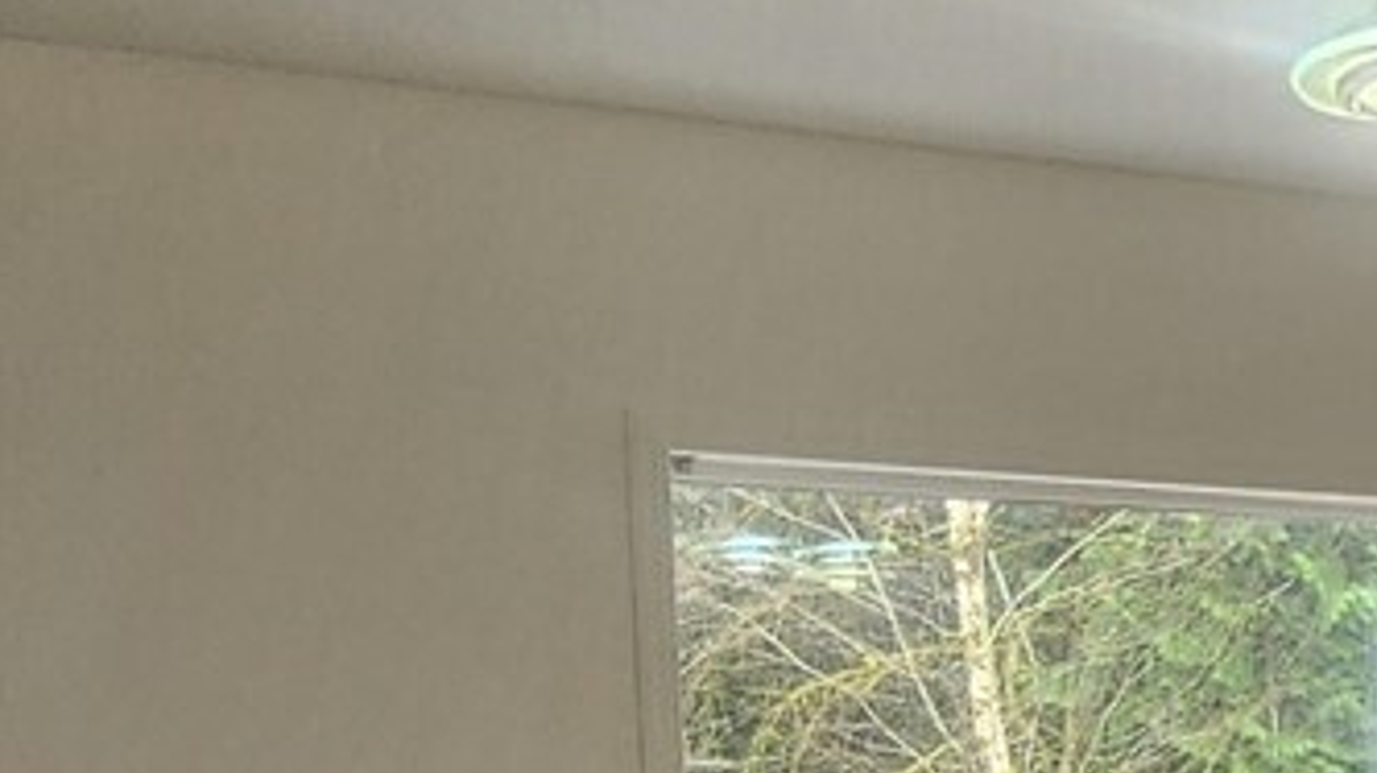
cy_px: 1236
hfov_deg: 28.7
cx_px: 1443
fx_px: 2482
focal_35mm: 68
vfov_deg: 15.9
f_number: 2.2
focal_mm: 2.2
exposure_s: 1/60
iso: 160
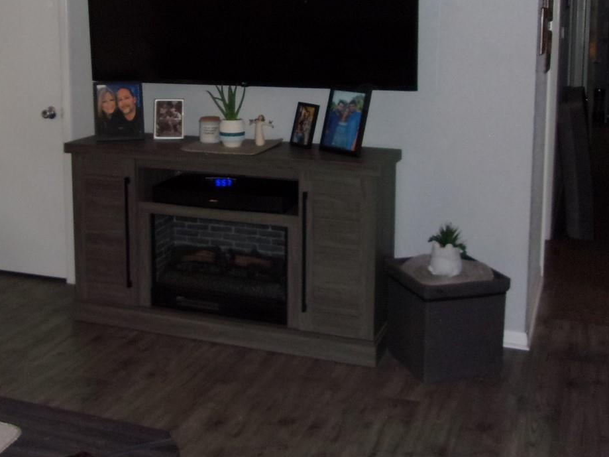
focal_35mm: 47
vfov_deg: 30.4
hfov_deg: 40.4
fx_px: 827
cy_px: 117
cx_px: 293
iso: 200
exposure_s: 1/34
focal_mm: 4.9
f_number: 3
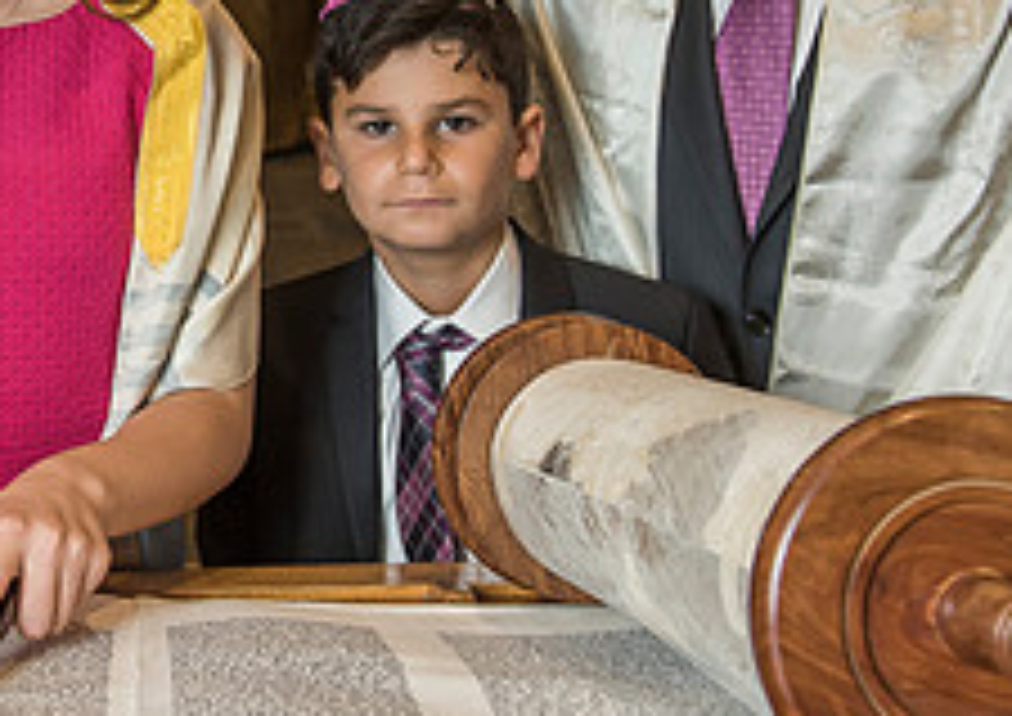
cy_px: -12
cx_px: -43
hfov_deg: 21.7
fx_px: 2520
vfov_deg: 15.8
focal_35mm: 88
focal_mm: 32
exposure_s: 1/200
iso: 800
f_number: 4
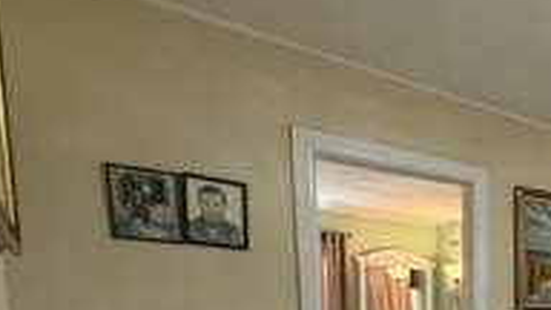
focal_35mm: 38
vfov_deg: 26.5
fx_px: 555
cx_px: 597
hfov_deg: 42.3
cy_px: 400
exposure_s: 1/60
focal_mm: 2.22
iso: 400
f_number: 2.2
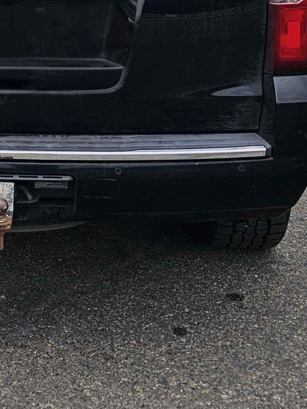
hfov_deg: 17.1
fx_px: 993
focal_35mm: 84
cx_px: -20
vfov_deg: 22.7
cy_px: 37
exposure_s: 1/500
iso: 10
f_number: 1.7
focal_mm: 6.3
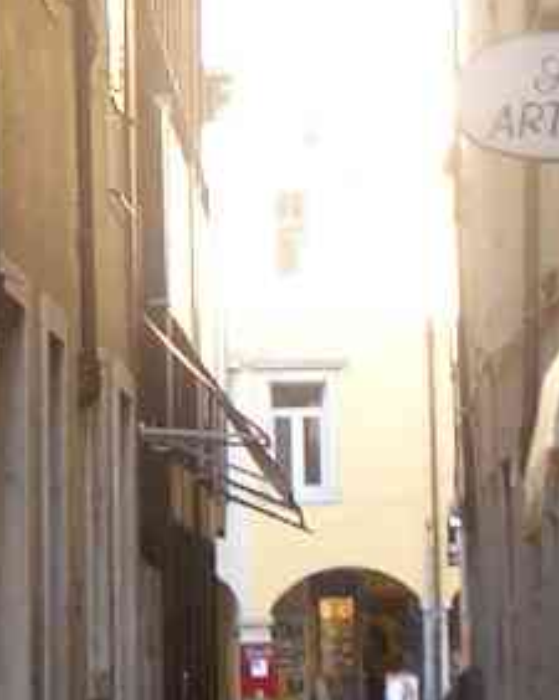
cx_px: 243
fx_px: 4019
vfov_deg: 9.8
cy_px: -209
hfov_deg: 8.0
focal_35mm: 194
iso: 100
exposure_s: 1/125
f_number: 2.6
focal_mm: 5.8
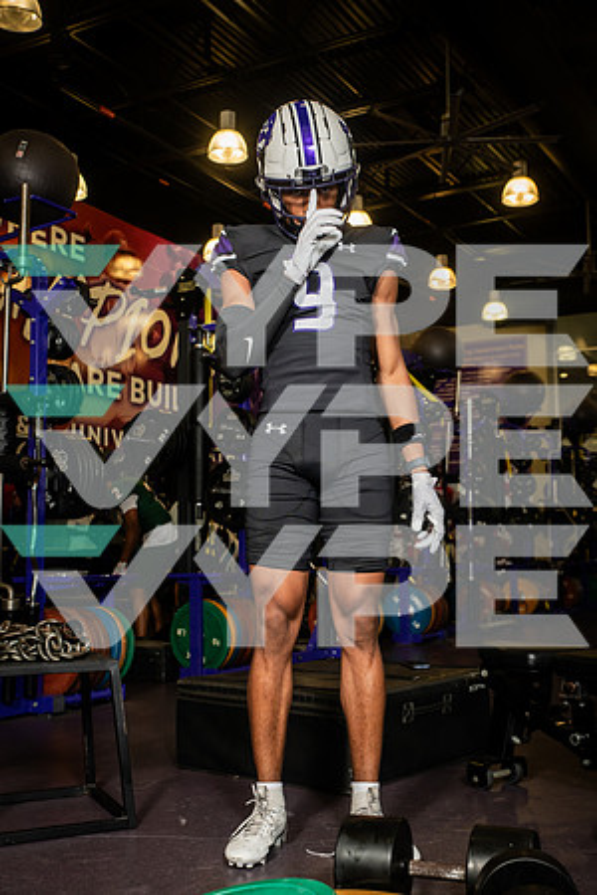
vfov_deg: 48.5
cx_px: 298
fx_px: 995
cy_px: 448
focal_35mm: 40
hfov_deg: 33.4
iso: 500
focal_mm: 40
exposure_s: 1/250
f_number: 5.6
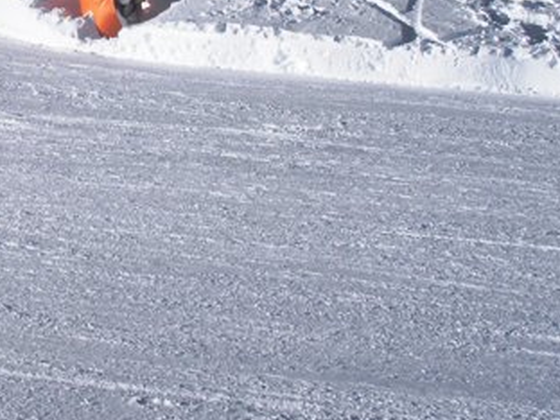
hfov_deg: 15.9
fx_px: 1909
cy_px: -77
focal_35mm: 118
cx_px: -165
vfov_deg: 12.3
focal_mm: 6.3
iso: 64
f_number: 5.6
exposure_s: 1/639
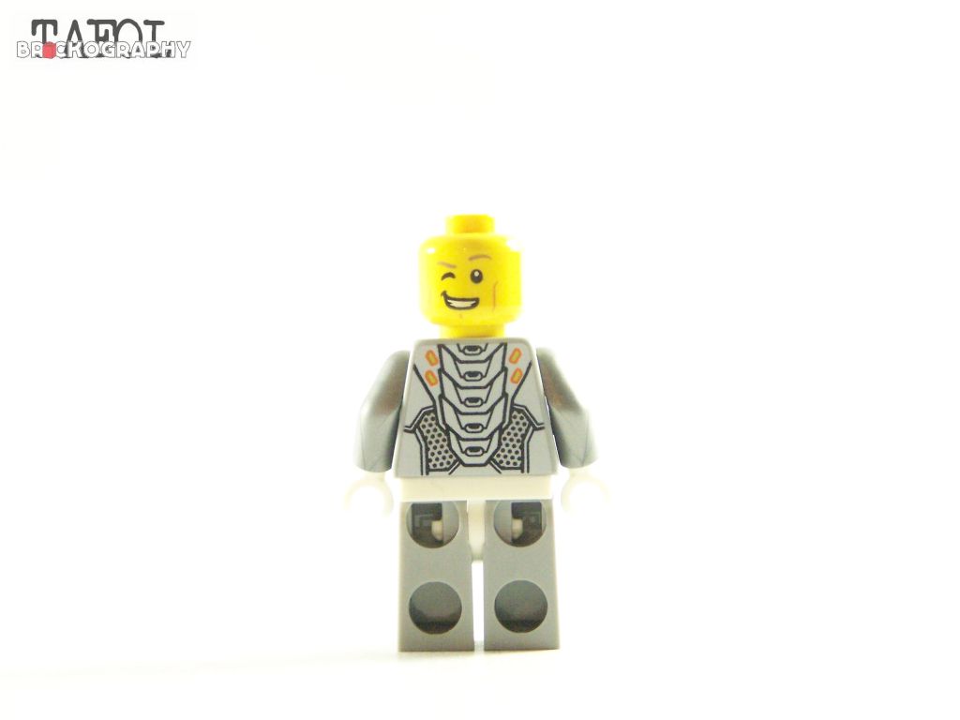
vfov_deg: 14.1
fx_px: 2912
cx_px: 480
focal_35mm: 105
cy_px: 360
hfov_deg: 18.7
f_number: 3.2
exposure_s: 1/45
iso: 400
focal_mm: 17.5
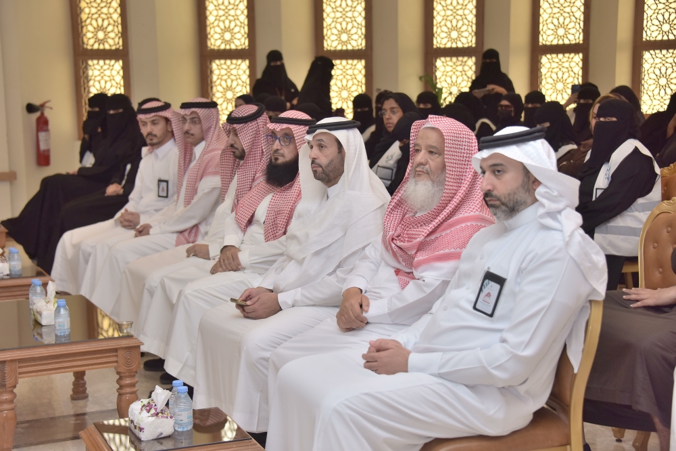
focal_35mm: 70
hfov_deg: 28.9
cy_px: 226
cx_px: 338
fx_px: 1314
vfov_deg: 19.4
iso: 450
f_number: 5
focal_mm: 70
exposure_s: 1/250
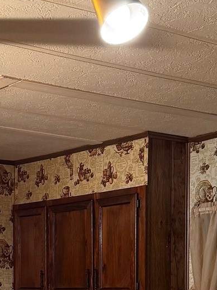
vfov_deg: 19.7
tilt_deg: -4.9
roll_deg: +0.8
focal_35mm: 94
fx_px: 786
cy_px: 340
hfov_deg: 15.6
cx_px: 50
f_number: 1.78
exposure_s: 1/60
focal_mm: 6.76
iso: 200
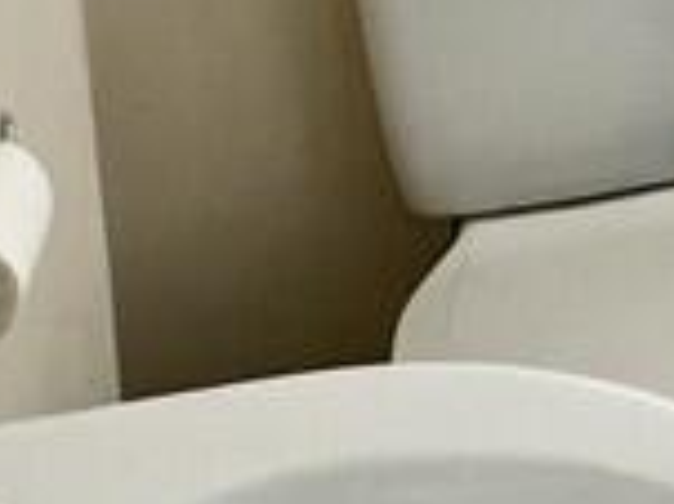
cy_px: -446
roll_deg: +1.0
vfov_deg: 14.4
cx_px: 946
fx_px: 1712
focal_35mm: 88
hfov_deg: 19.9
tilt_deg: -10.5
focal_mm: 1.57
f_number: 1.8
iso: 200
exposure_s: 1/99
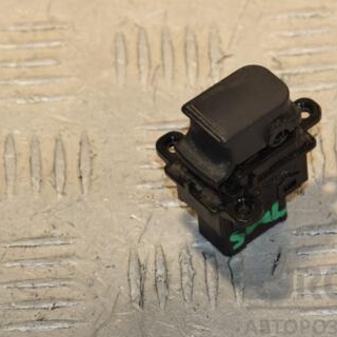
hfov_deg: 7.0
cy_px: 143
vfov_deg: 7.0
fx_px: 2762
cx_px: 224
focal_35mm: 251
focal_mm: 105
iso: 800
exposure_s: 1/200
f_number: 9
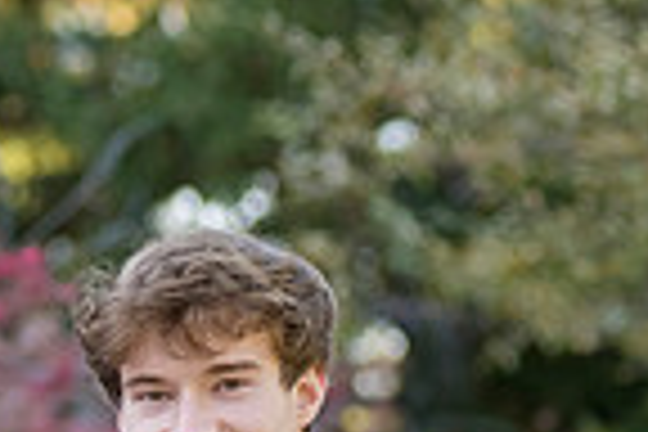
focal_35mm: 404
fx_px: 7271
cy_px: 758
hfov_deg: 5.1
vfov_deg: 3.4
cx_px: -162
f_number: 4
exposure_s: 1/400
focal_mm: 100
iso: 800
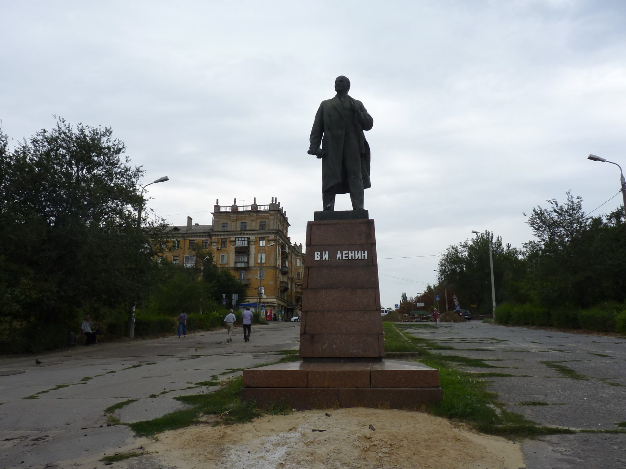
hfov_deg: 65.3
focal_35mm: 27
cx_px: 313
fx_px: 488
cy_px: 234
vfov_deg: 51.4
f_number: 4
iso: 80
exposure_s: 1/160
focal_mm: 4.8
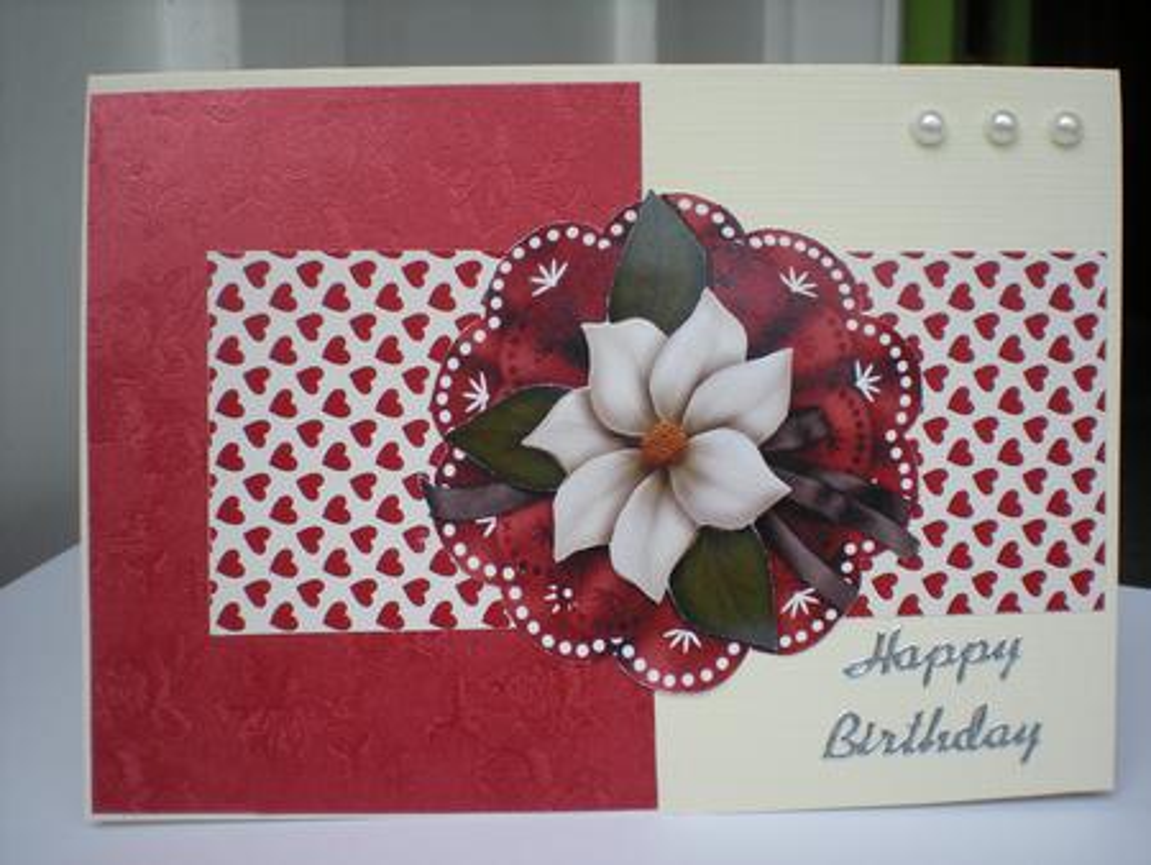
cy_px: 432
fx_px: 1264
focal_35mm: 38
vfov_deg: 37.8
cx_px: 576
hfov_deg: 49.0
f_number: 4.6
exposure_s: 1/276
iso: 64
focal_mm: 6.3
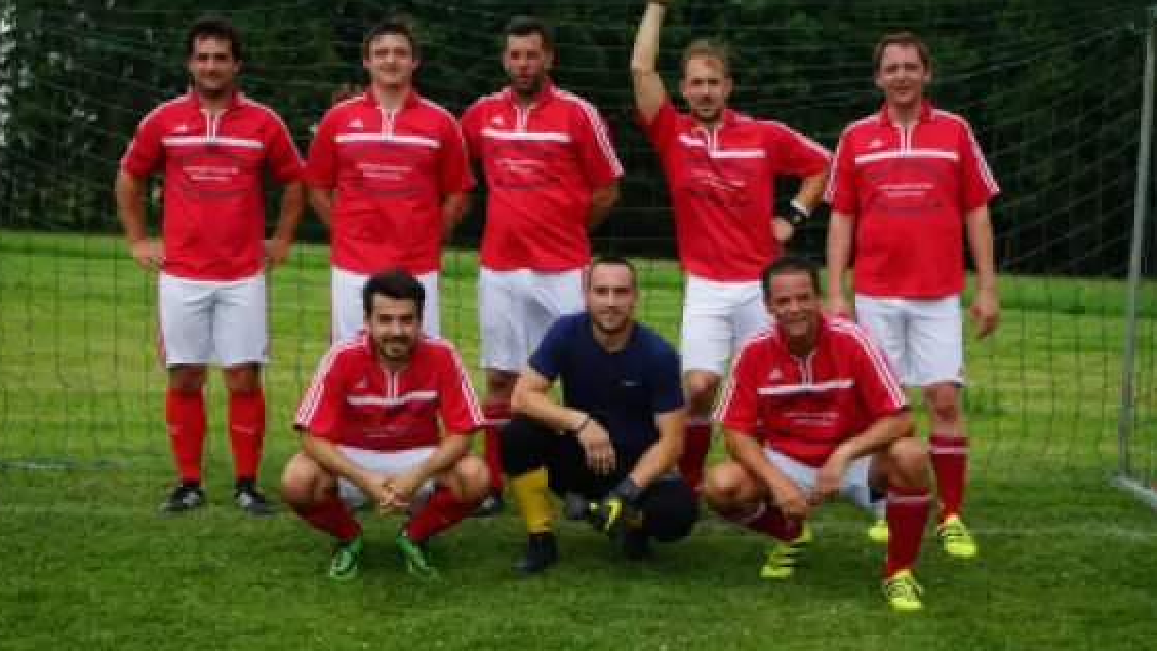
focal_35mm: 69
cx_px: 551
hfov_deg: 30.6
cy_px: 273
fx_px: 2116
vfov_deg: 17.5
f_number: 6.3
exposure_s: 1/100
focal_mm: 62
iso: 100
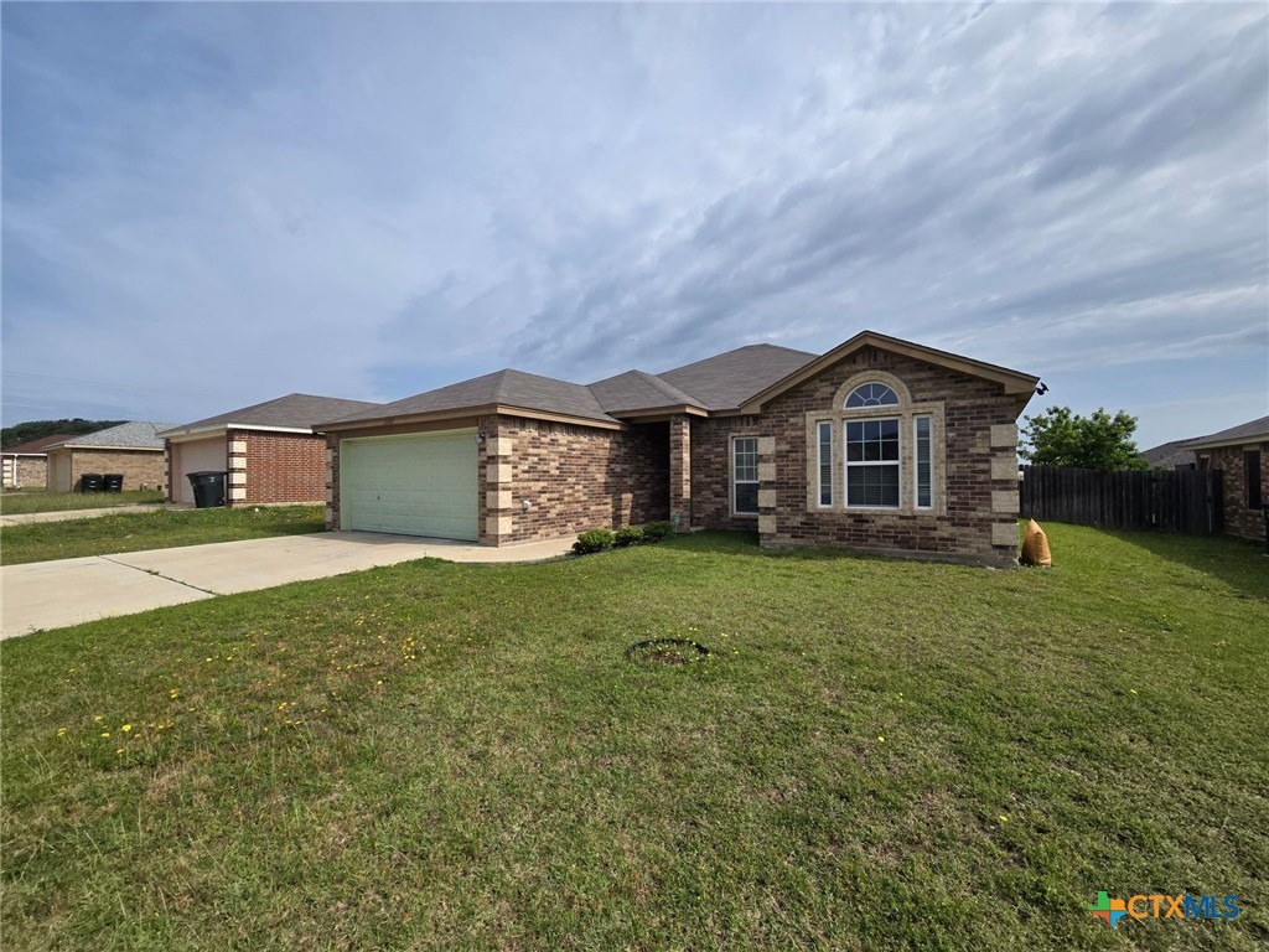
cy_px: 476
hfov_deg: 106.2
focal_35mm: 13
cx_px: 634
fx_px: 477
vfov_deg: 89.9
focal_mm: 2.2
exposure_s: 1/3427
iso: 50
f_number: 2.2
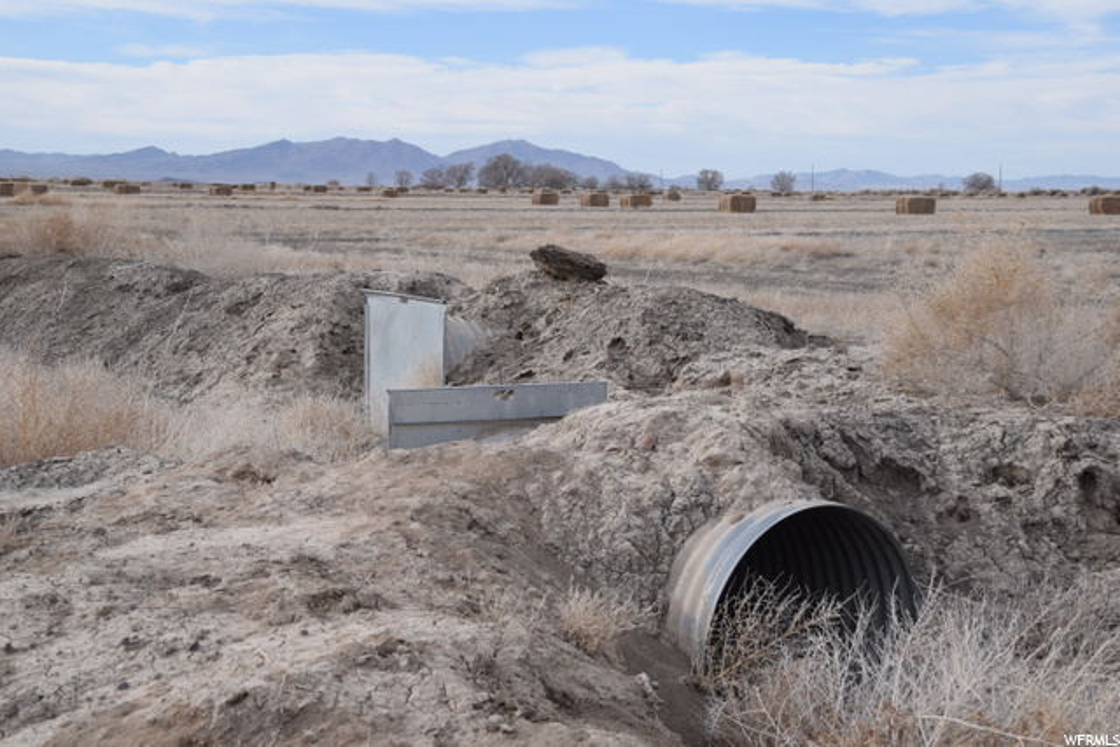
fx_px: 1587
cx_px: 560
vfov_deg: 26.5
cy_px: 374
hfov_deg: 38.9
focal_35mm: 51
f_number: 8
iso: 200
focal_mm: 34
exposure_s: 1/500
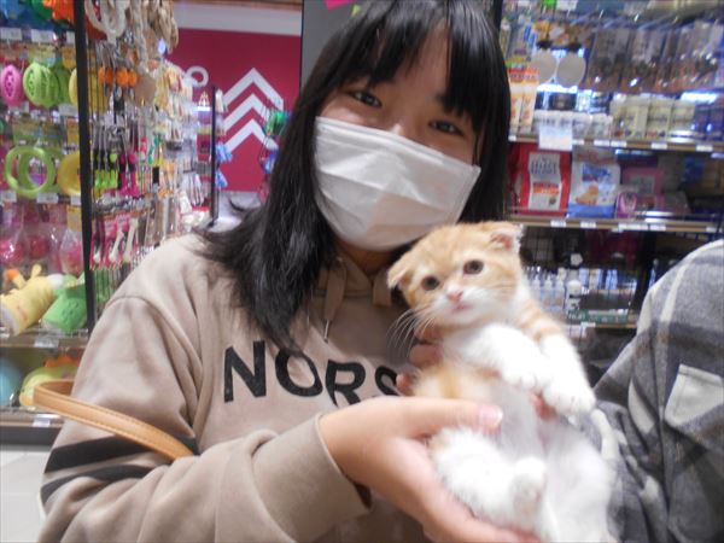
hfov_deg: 67.3
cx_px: 362
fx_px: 544
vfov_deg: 53.1
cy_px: 272
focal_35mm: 26
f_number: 3.2
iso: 200
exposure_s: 1/30
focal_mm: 4.6
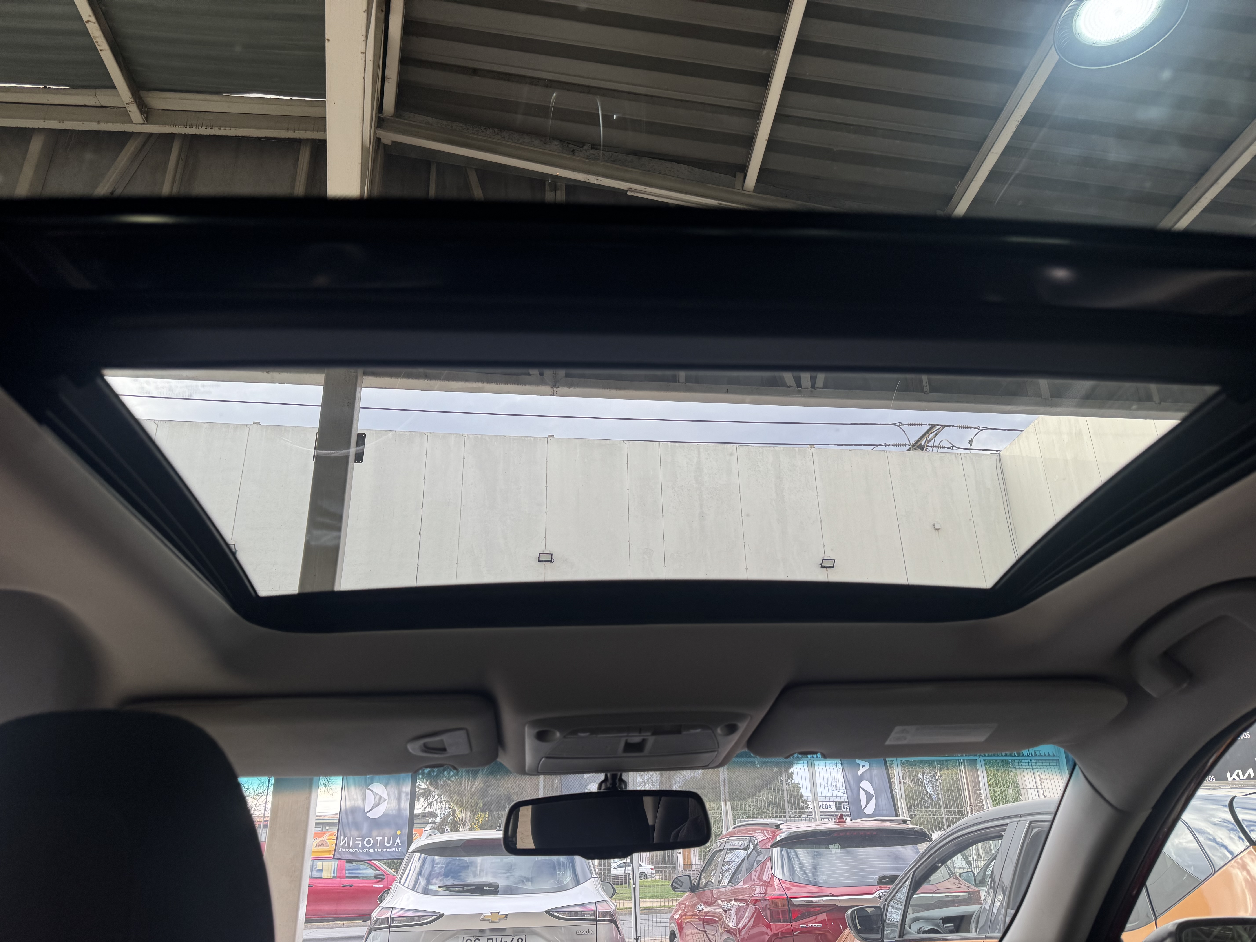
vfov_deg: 56.8
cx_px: 628
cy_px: 471
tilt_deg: +22.4
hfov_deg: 71.6
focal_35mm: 24
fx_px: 871
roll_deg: +2.1
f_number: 1.78
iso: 80
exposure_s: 1/121
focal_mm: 6.76
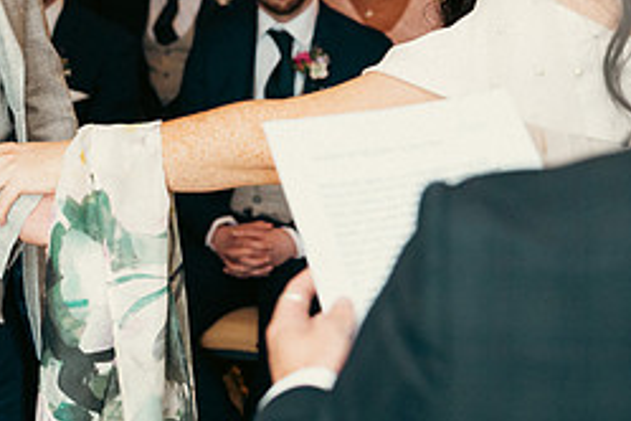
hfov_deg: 18.1
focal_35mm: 112
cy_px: 19
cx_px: 127
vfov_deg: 12.1
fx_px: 1963
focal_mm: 48
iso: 1000
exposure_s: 1/160
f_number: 3.5
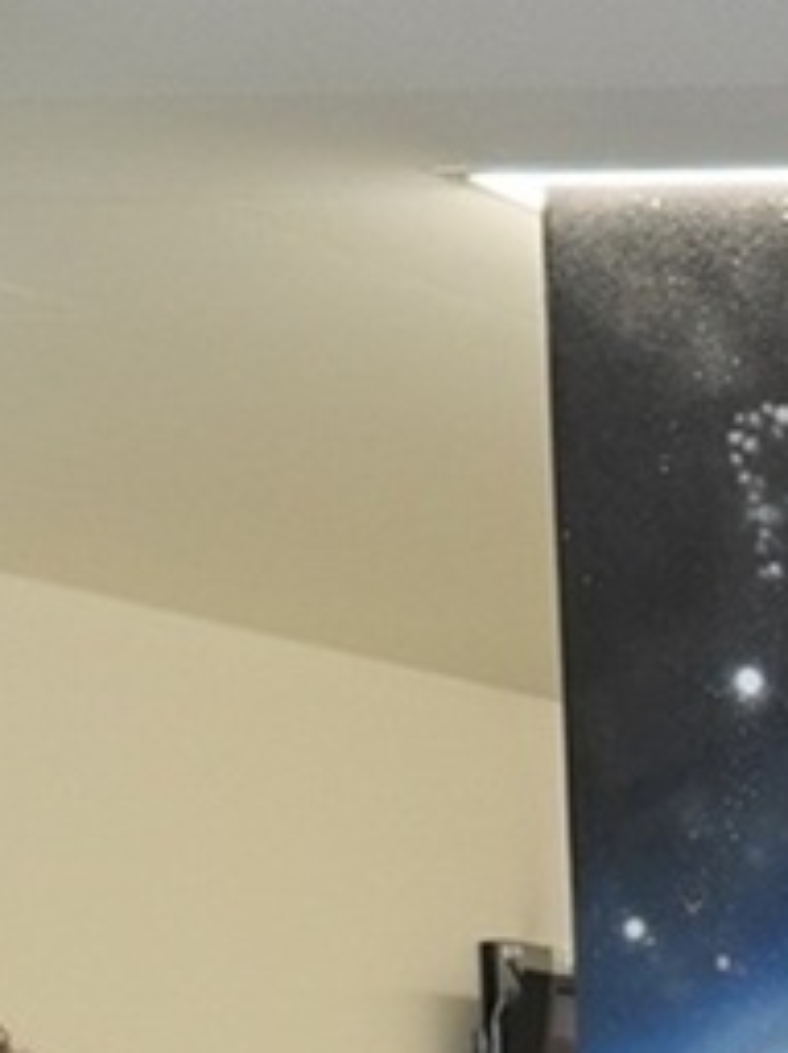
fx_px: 5711
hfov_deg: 6.3
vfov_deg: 10.1
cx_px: 3228
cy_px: 1730
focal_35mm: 188
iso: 100
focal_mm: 9.3
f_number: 2.5
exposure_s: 1/50
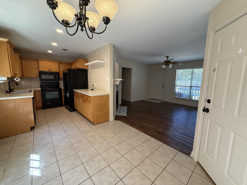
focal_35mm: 14
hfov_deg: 102.1
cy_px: 92
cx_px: 124
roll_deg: -1.7
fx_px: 100
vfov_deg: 85.7
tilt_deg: -7.8
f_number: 2.2
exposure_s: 1/120
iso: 250
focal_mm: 2.22
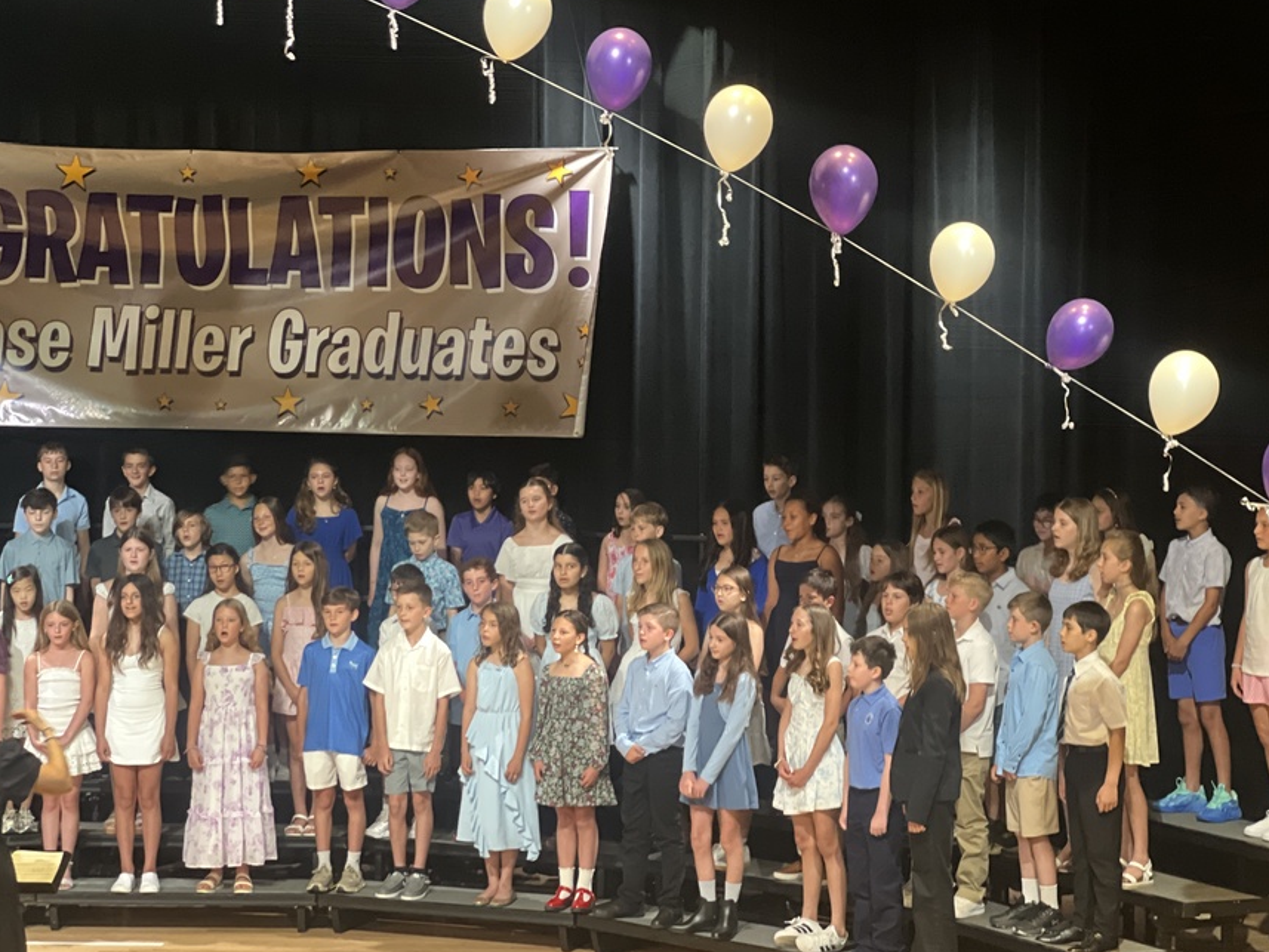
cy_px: 428
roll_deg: -0.3
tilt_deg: -2.5
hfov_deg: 21.3
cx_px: 638
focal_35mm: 92
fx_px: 3373
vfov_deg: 16.1
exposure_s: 1/15
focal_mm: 9
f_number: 2.8
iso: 500
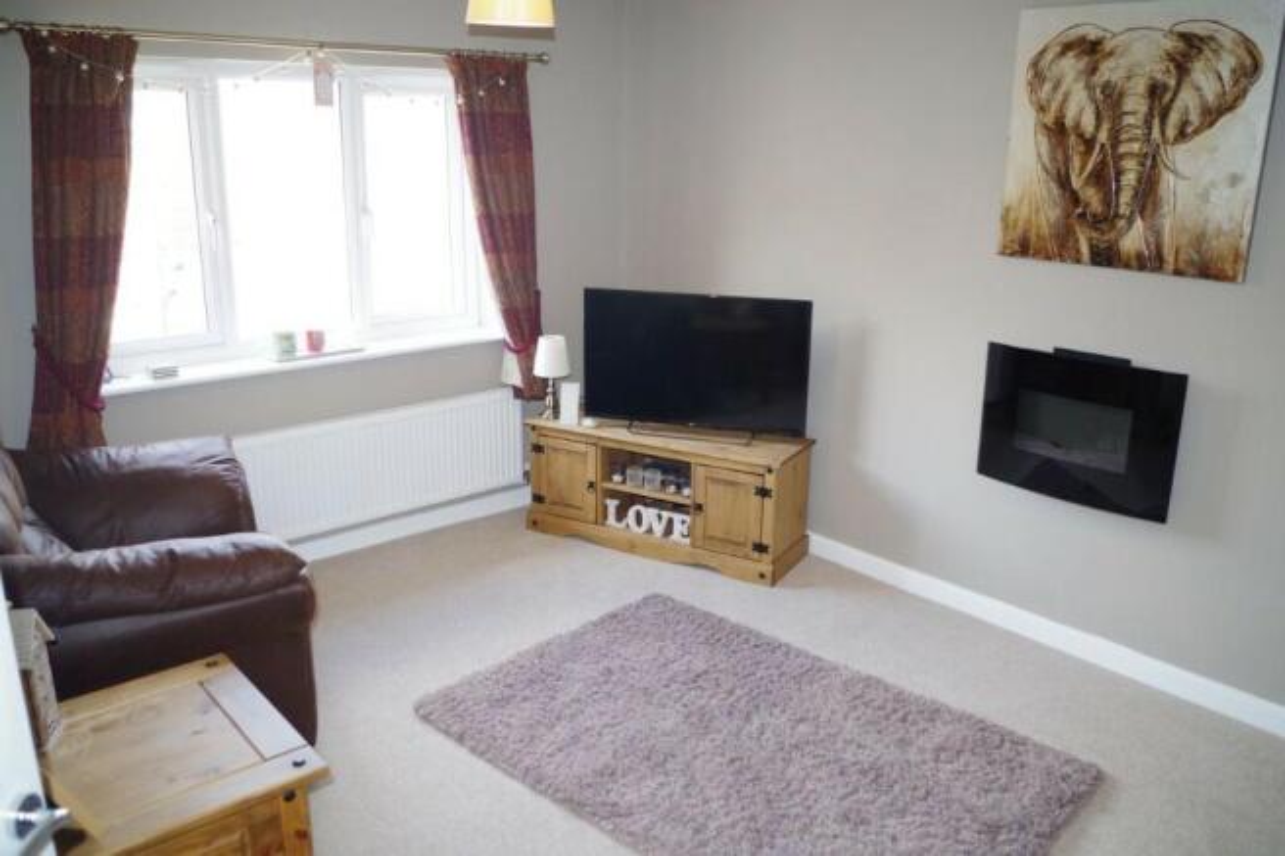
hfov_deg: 67.4
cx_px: 642
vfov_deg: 47.9
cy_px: 428
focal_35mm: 27
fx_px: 963
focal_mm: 18
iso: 400
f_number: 3.5
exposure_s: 1/30
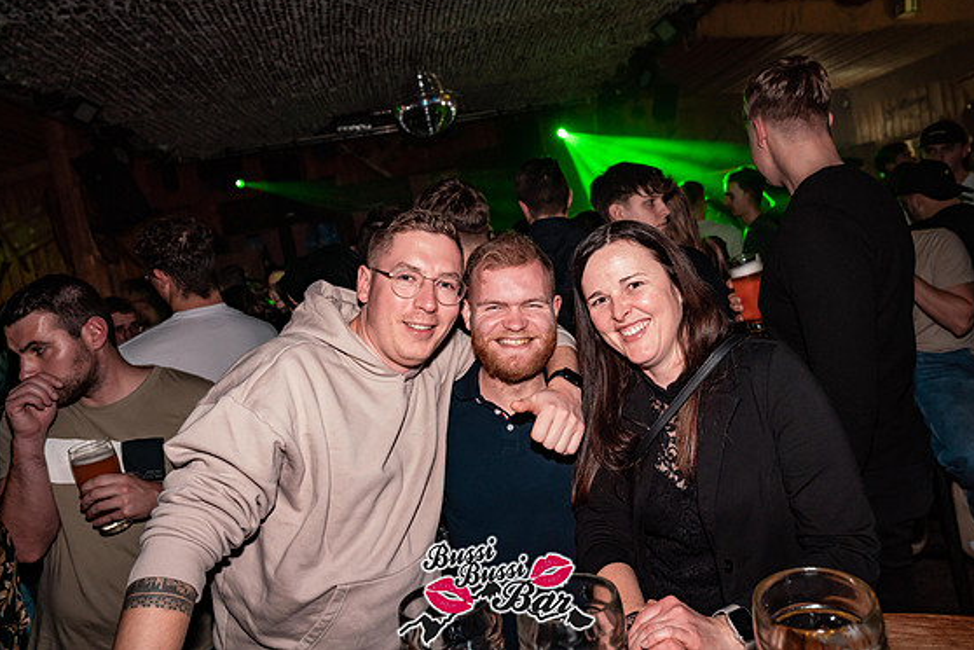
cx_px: 496
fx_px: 703
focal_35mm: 26
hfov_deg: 69.4
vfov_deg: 49.5
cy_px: 314
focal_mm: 25
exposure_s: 1/60
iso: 1600
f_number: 4.5
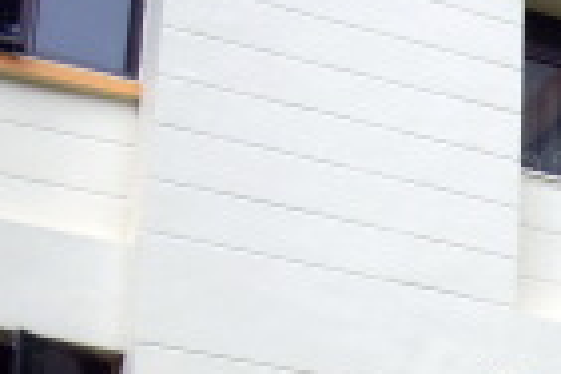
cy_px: 569
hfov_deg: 13.0
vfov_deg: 8.9
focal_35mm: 150
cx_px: 808
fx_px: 2337
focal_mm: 6.2
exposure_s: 1/250
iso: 80
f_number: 2.8
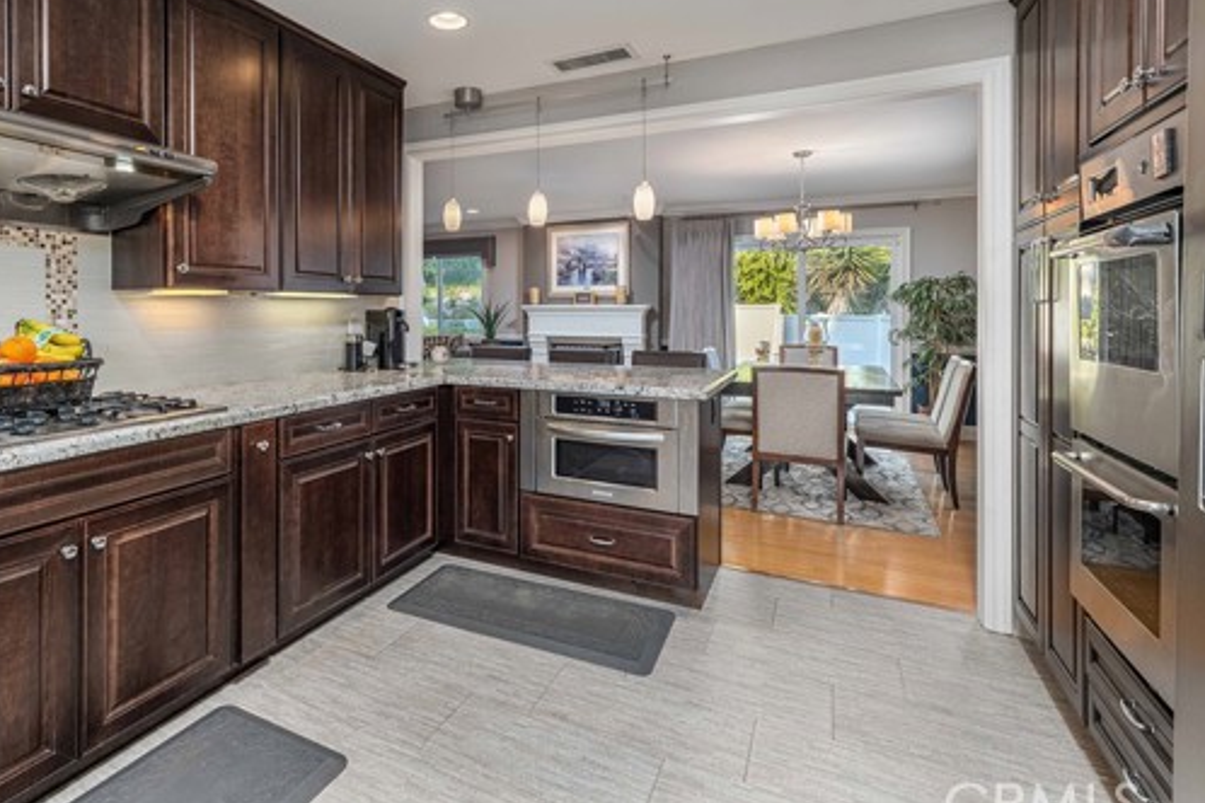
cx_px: 477
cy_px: 323
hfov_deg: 88.8
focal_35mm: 18
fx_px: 602
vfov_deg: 66.8
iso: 250
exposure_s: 1/200
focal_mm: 14
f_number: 8
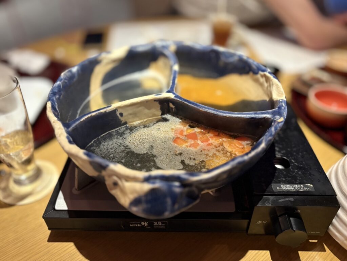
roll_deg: +0.1
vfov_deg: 53.1
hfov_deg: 67.3
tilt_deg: -39.2
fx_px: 261
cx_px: 174
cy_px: 130
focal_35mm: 26
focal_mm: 5.96
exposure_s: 1/50
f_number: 1.6
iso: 320
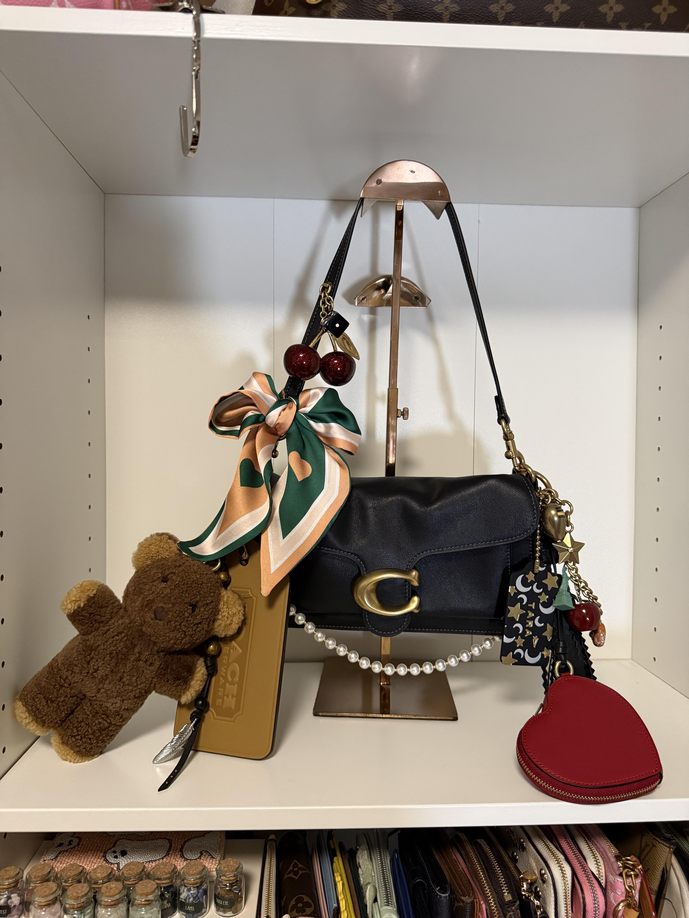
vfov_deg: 71.6
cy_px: 459
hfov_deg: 56.8
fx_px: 637
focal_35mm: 24
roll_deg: -0.1
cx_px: 344
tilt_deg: -0.8
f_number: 1.78
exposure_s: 1/60
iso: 500
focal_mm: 6.76
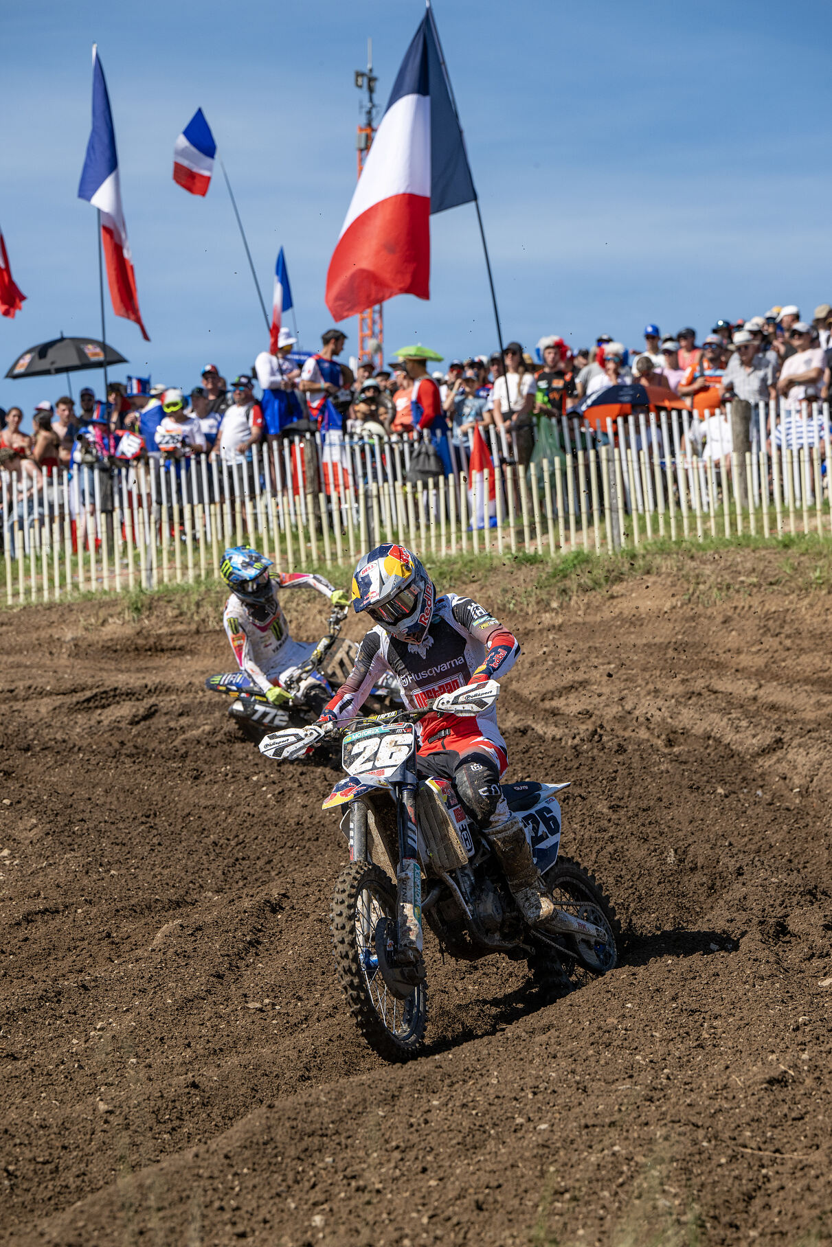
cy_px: 624
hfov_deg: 11.0
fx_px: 4332
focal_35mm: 125
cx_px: 416
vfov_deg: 16.4
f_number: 5.6
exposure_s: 1/2000
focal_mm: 125
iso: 200
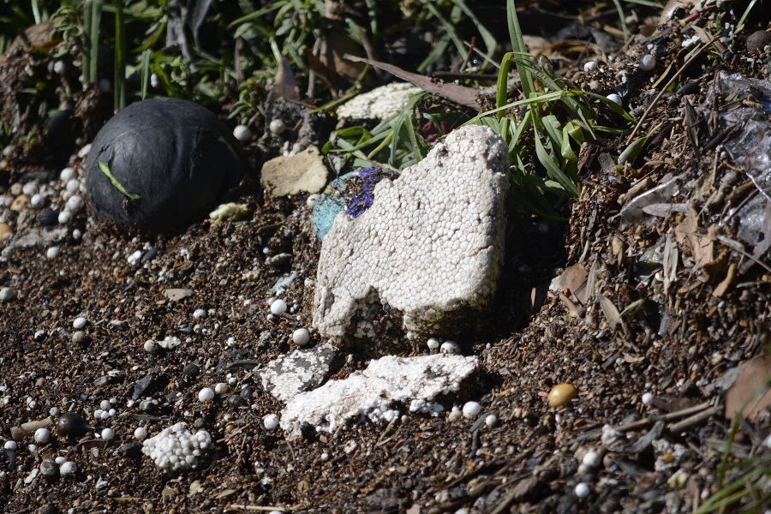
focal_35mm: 450
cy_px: 257
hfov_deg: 4.6
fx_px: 9637
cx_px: 386
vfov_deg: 3.1
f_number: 5.6
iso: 200
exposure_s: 1/1000
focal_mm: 300
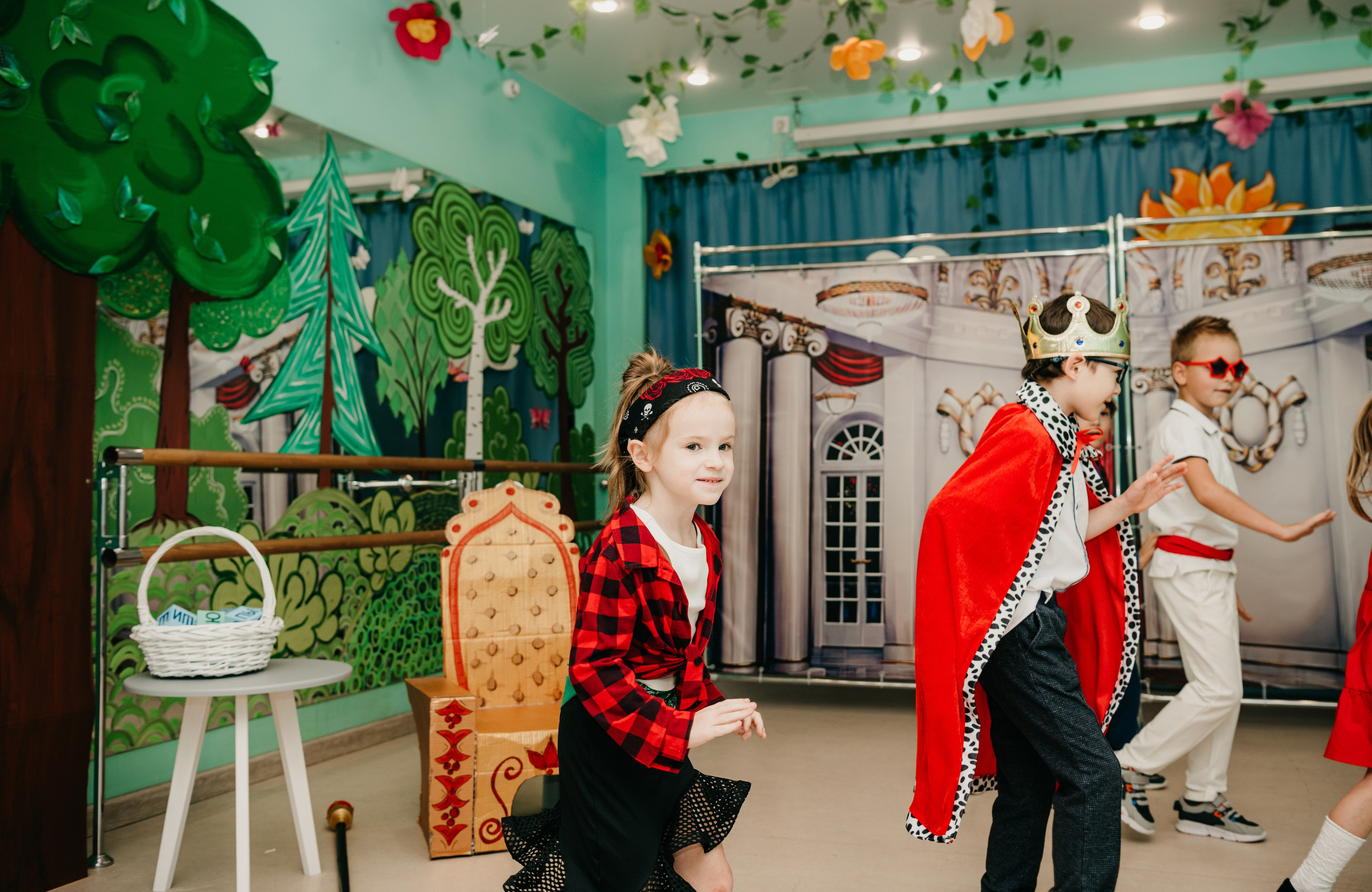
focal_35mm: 36
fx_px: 1380
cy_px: 419
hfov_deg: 52.8
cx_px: 710
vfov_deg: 35.8
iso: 200
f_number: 4
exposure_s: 1/160
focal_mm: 34
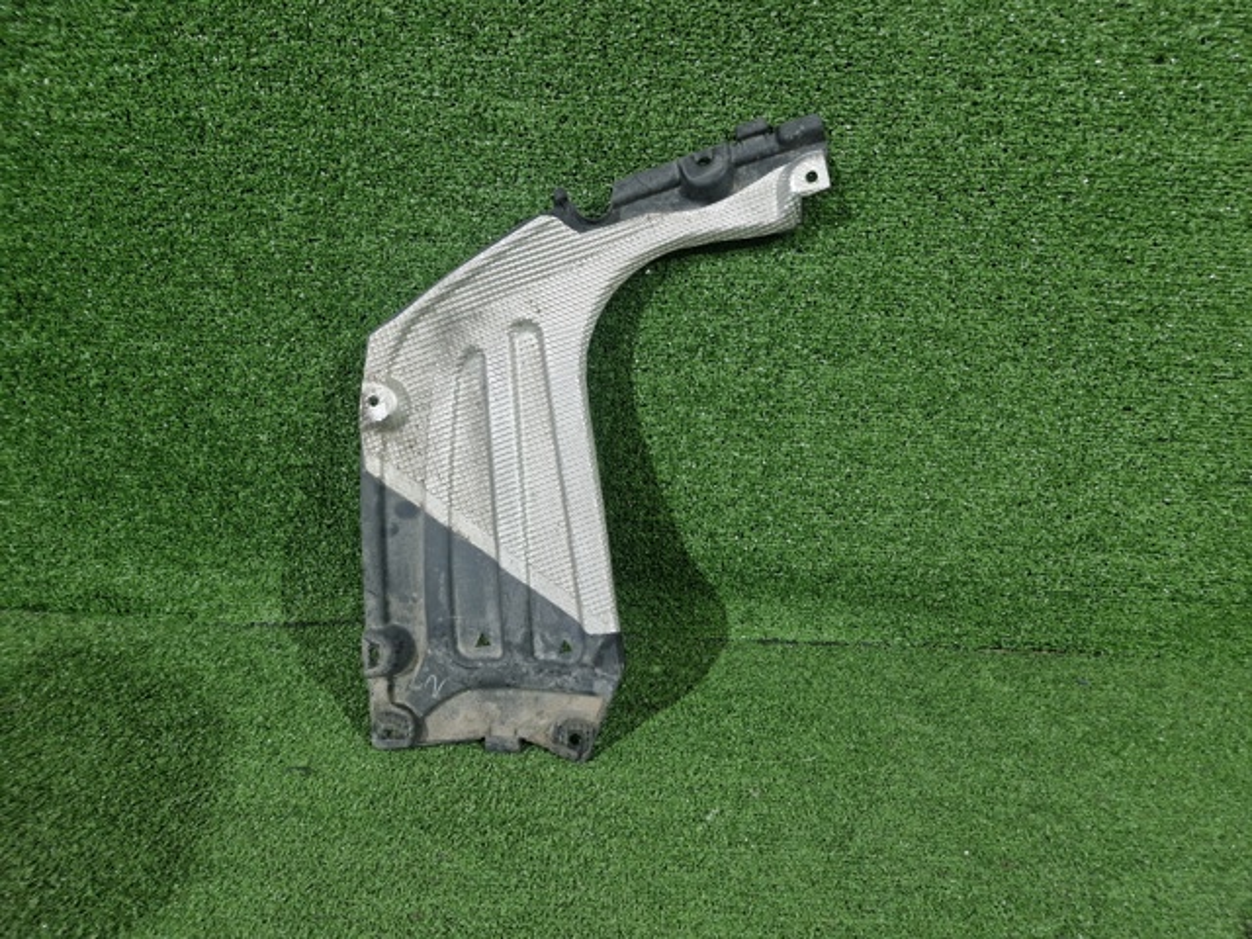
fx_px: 832
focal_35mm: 23
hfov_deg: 73.9
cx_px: 626
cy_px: 470
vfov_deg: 58.9
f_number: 1.8
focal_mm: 5.4
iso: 80
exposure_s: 1/100
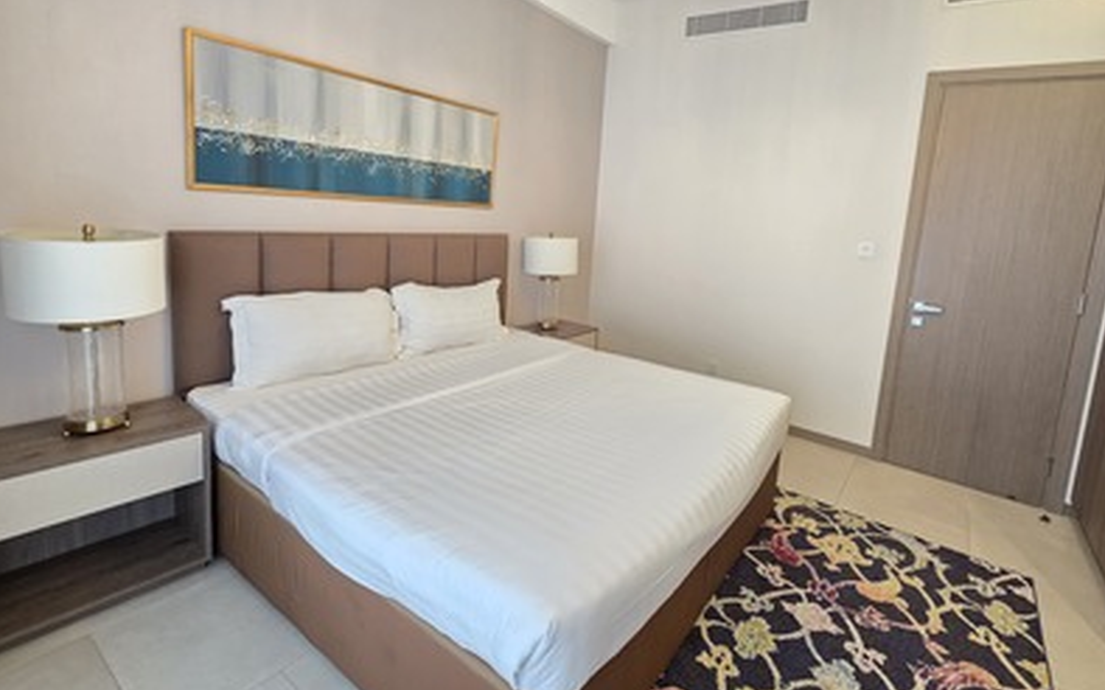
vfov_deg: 70.7
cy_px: 285
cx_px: 624
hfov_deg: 97.3
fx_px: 482
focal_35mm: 16
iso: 250
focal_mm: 2.2
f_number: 1.9
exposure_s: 1/50
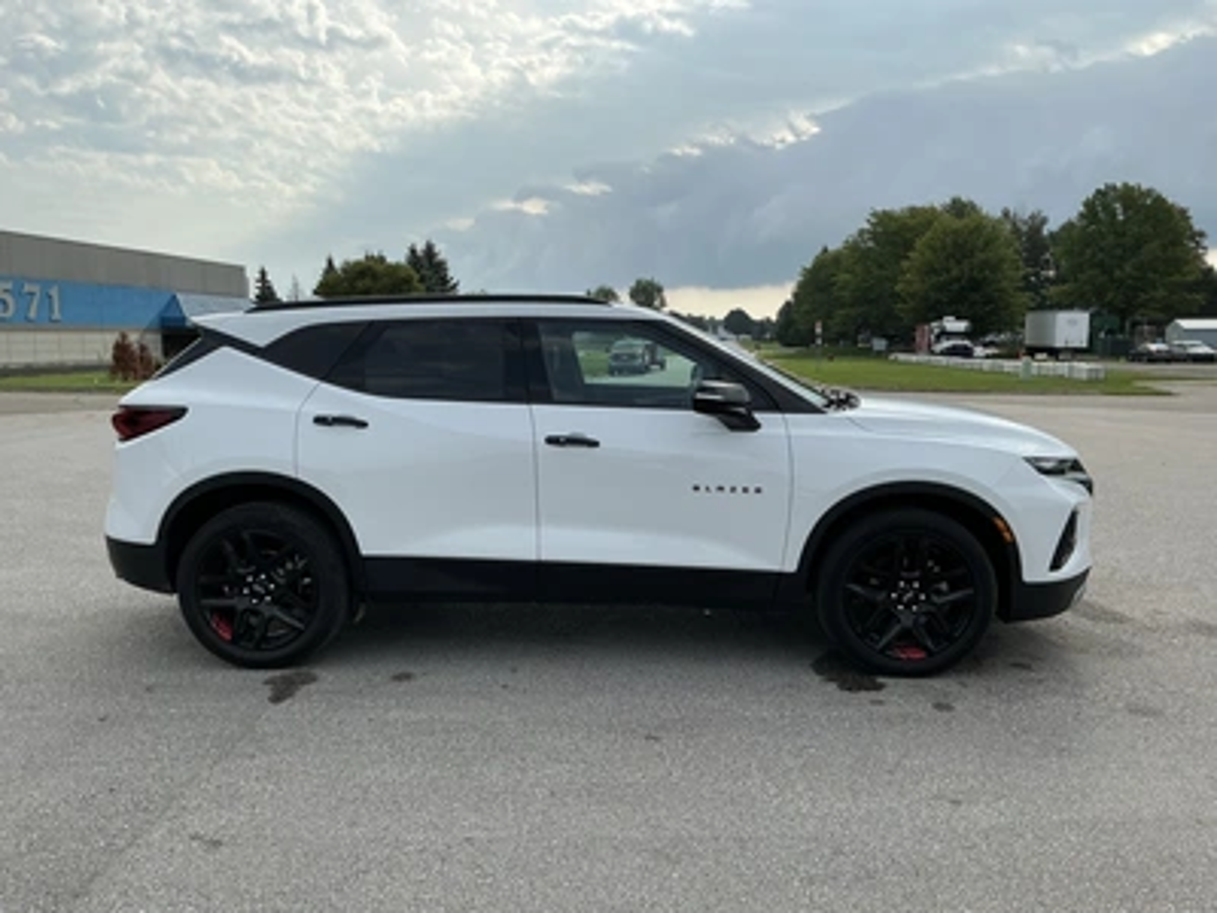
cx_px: 608
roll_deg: +0.5
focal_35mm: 28
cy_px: 456
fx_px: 984
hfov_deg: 63.4
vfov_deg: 49.7
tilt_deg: -3.8
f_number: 1.8
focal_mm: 3
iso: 25
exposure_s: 1/1912
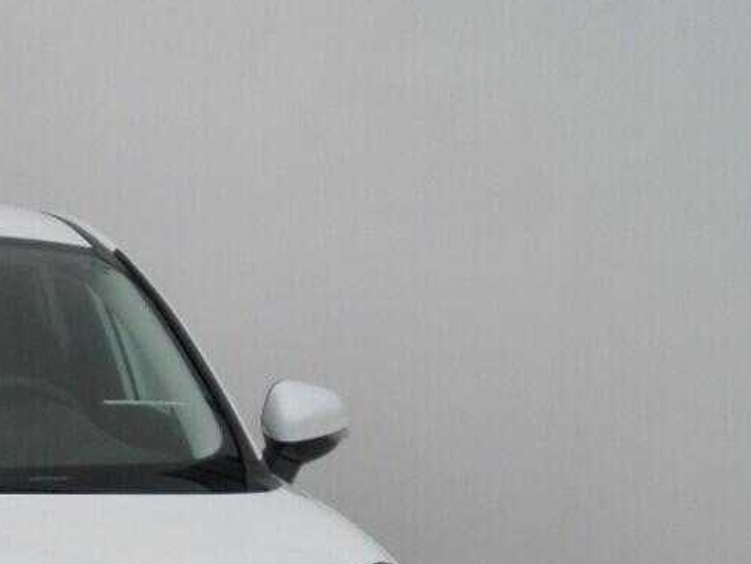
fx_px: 1606
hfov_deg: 24.7
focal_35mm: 74
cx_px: -57
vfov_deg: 18.3
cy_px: 763
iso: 80
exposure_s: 1/1500
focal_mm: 4.5
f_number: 2.5
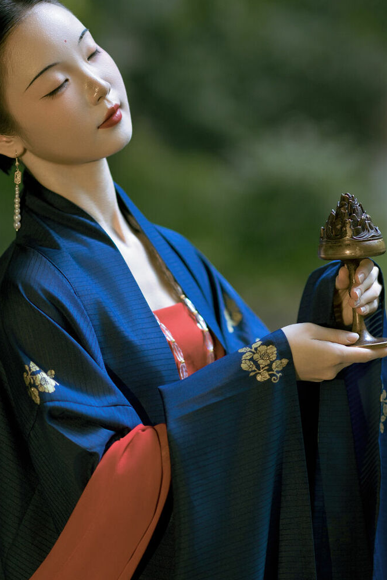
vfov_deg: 15.3
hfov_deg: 10.2
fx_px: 2161
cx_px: 102
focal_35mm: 134
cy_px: 238
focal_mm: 85
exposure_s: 1/200
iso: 800
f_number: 2
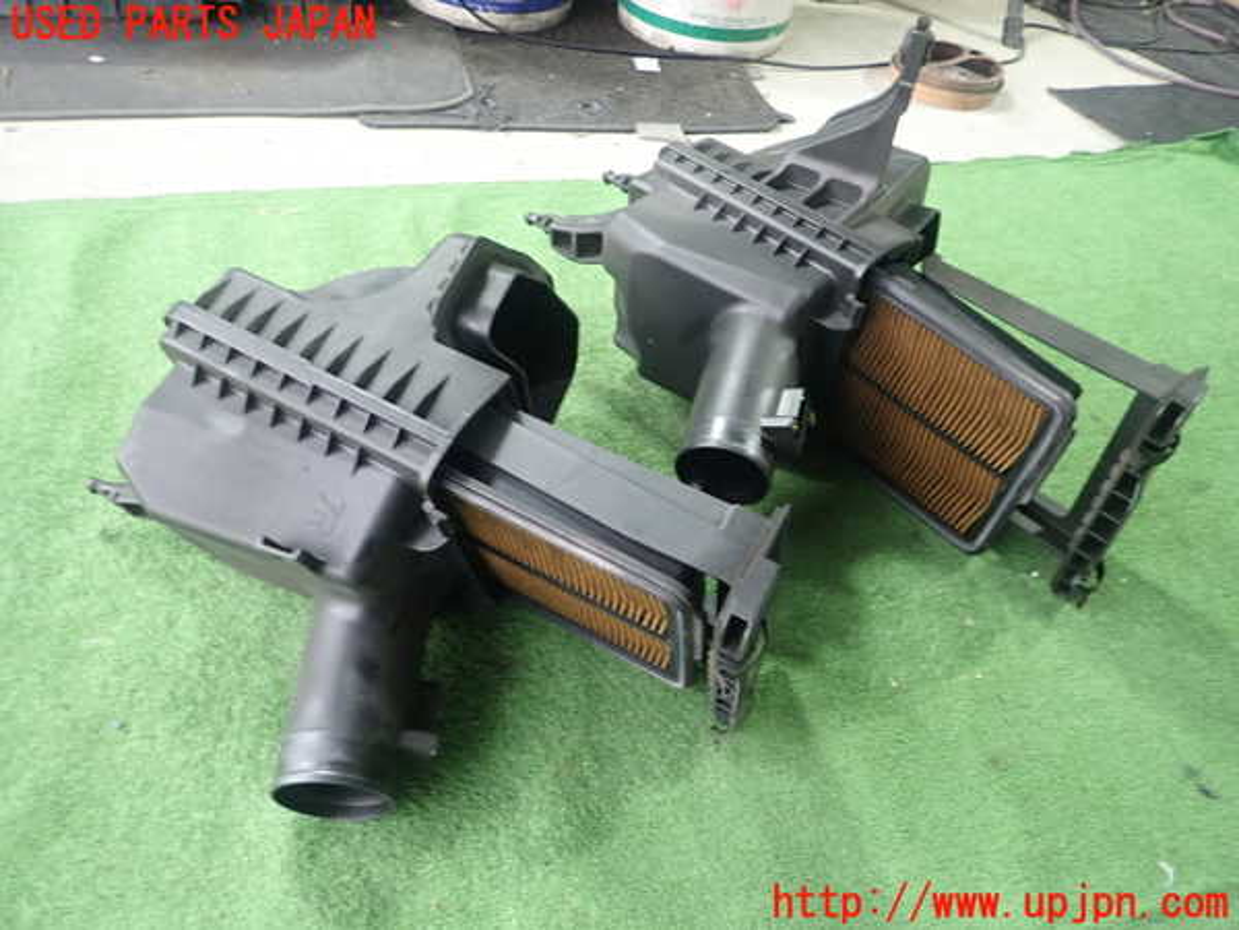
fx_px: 895
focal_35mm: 25
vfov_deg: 54.9
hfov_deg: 69.4
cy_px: 465
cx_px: 620
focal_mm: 4.5
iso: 200
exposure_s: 1/30
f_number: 2
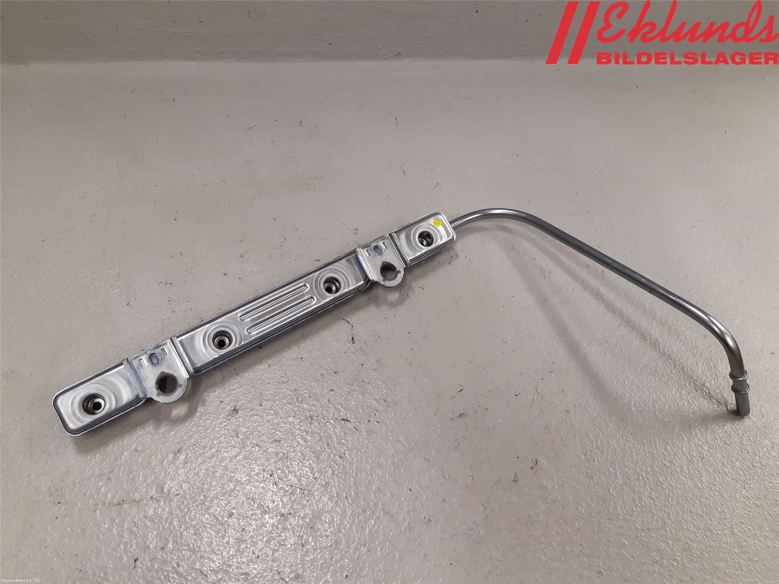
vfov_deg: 53.1
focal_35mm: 26
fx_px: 585
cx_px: 390
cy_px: 292
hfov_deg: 67.3
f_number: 1.7
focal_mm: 3.93
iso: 100
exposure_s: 1/50
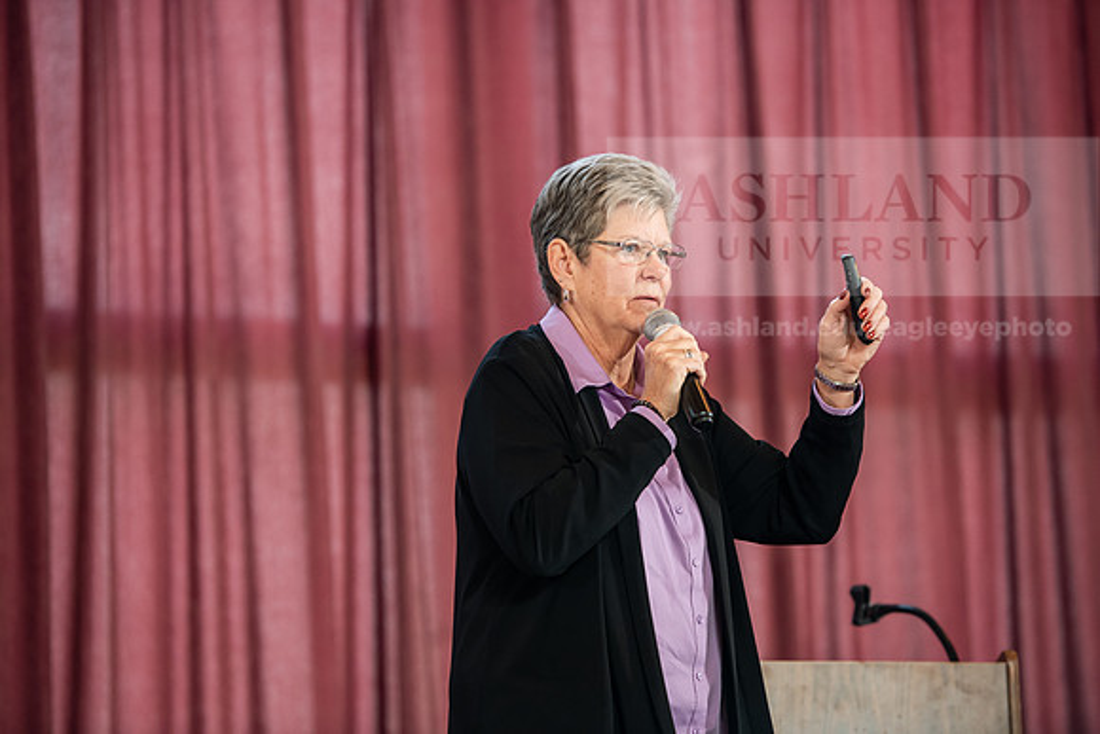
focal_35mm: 165
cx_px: 550
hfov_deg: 12.4
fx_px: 5043
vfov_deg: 8.3
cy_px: 367
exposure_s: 1/200
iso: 1600
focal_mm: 165
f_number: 3.2
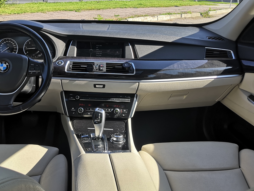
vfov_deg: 40.4
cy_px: 70
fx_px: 257
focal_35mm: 35
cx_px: 92
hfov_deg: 51.9
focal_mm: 3.95
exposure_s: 1/453
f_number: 1.8
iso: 50
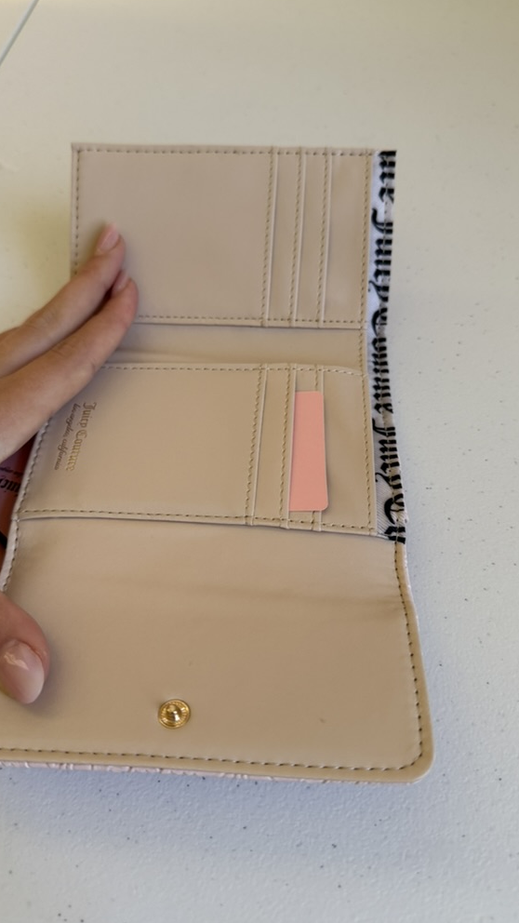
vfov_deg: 69.9
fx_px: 661
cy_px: 455
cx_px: 235
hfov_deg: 42.8
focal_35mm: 27
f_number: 1.78
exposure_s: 1/121
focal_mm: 6.76
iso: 160
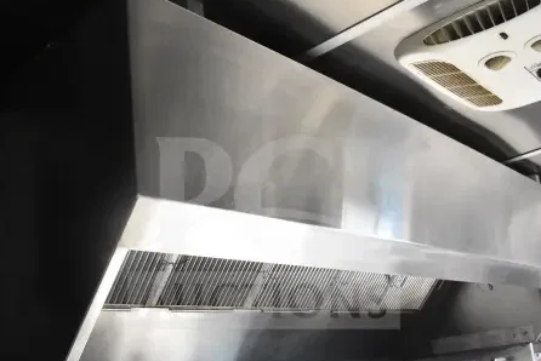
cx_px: 263
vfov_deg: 32.5
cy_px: 233
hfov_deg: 47.4
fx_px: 617
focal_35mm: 41
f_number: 8
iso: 6400
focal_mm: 20
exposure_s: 1/250
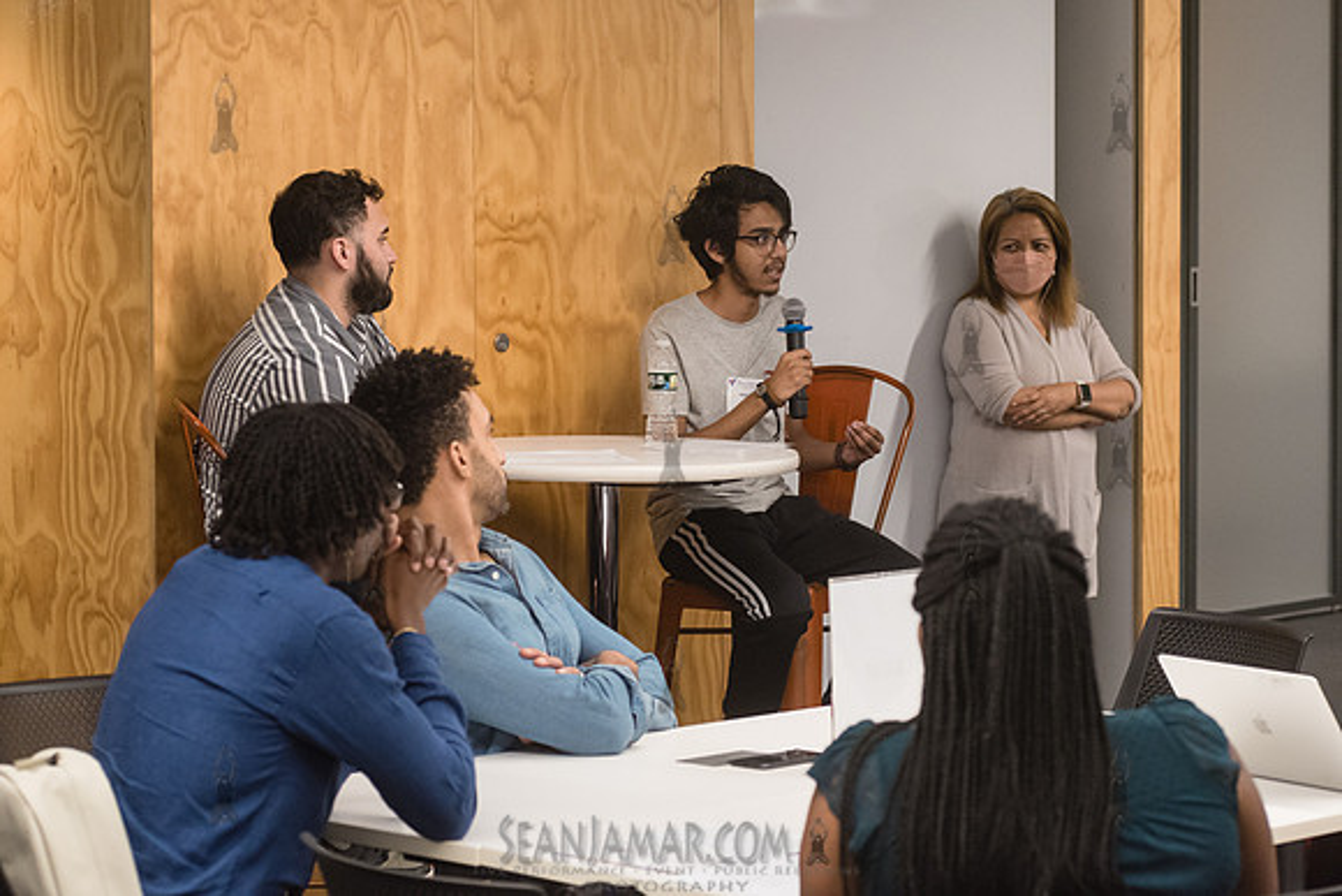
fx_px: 3722
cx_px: 748
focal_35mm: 100
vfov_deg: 13.7
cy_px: 337
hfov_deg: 20.4
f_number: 4
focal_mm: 80
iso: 2500
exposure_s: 1/250
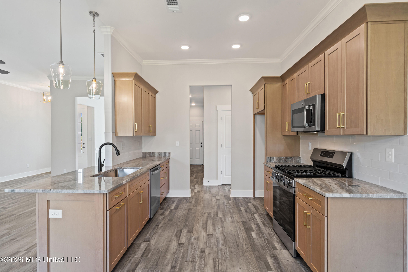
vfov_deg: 67.4
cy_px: 136
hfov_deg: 90.0
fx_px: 204
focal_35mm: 18
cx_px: 204
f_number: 8
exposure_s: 1/10
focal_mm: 18
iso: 640
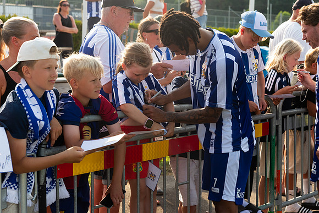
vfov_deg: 19.5
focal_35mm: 70
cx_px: 160
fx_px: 620
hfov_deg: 28.8
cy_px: 106
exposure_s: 1/1600
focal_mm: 70
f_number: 4
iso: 720
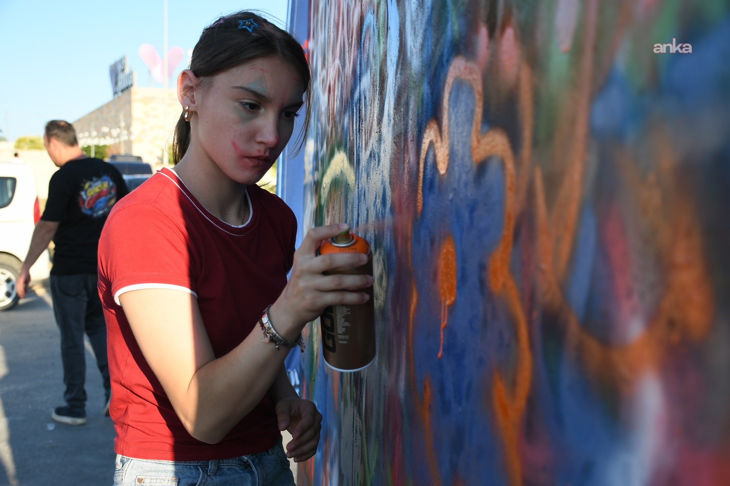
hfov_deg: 43.6
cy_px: 243
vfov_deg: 29.9
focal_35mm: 45
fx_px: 912
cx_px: 365
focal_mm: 30
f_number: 4
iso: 160
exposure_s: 1/400
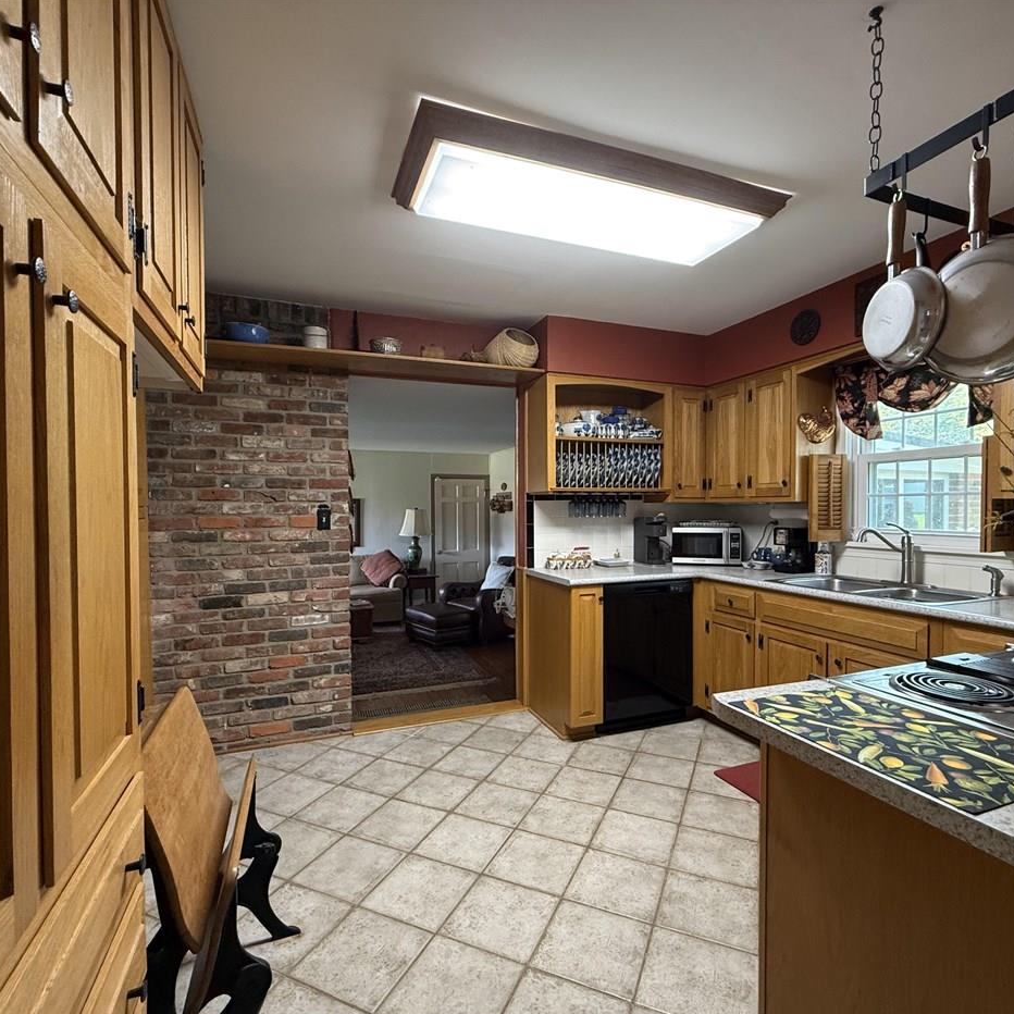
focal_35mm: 17
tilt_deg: -0.7
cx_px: 514
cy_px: 518
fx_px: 563
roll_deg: -0.1
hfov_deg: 84.0
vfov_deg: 84.0
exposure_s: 1/60
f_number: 2.2
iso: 320
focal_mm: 2.22
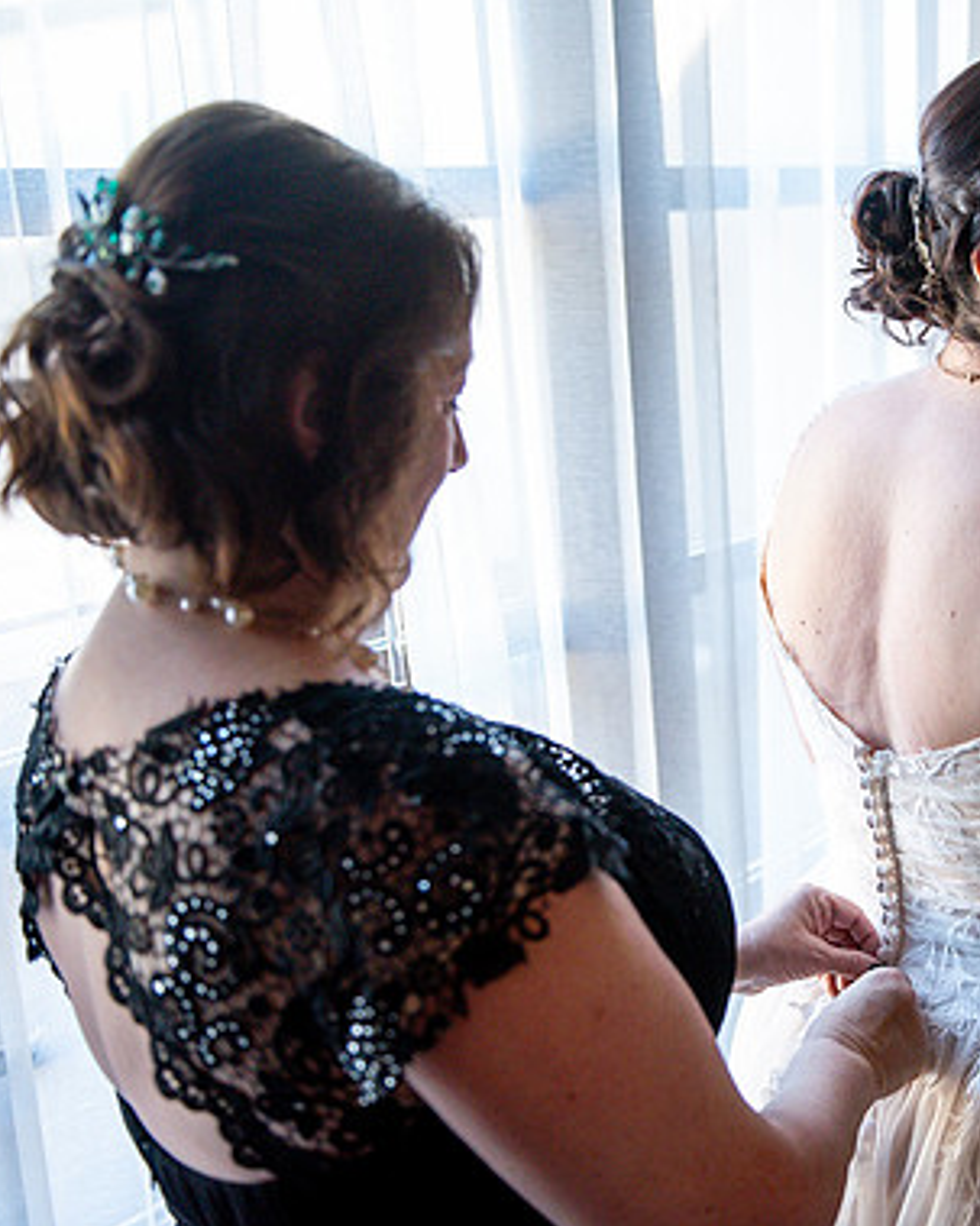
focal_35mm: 46
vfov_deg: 40.3
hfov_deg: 31.7
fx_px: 1668
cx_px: 815
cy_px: 613
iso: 1000
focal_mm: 32
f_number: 2.8
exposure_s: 1/250
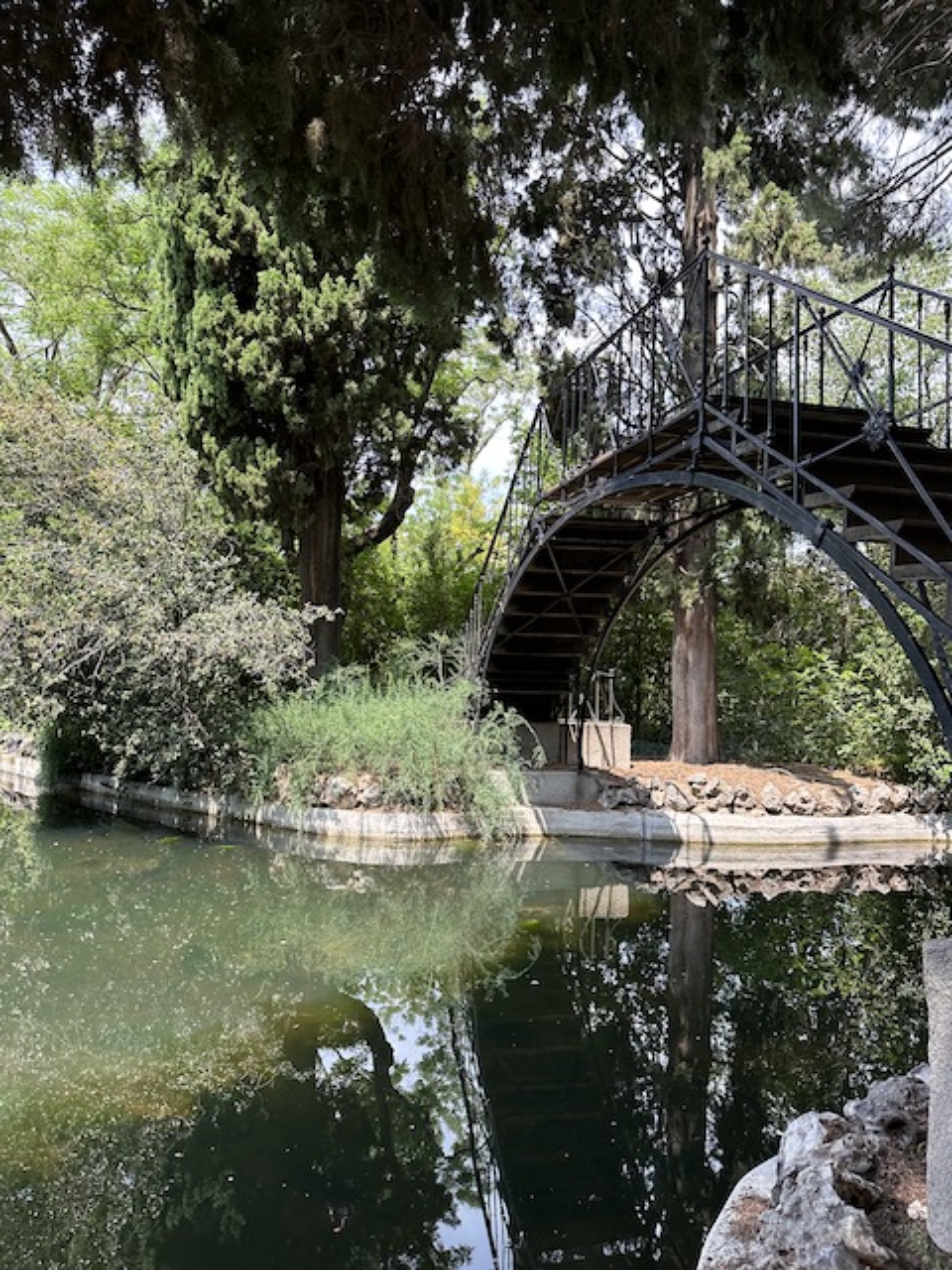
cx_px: 476
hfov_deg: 56.8
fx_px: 880
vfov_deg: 71.6
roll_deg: -0.8
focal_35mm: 24
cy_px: 635
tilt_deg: +2.5
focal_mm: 6.86
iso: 80
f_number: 1.78
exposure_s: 1/587
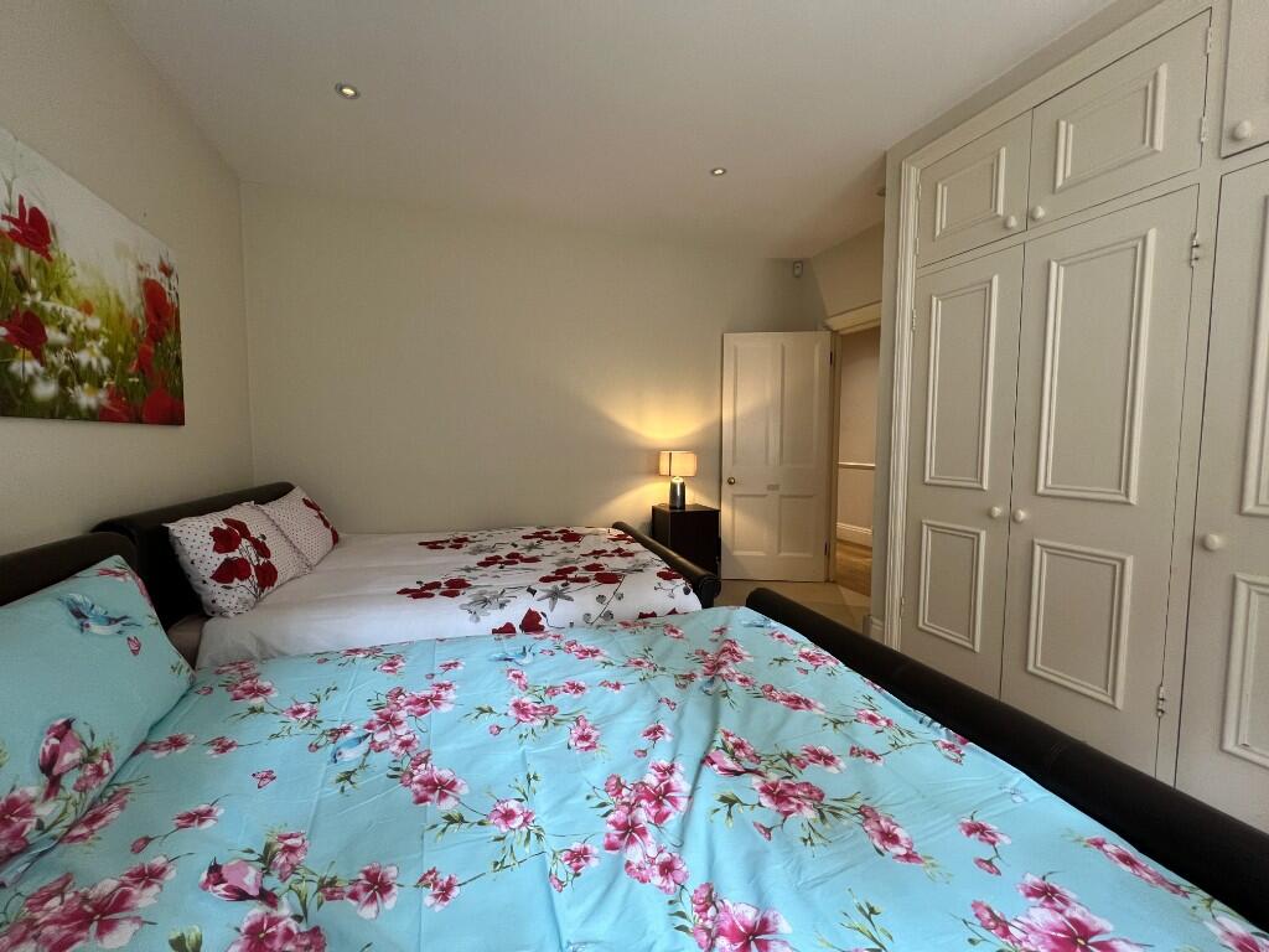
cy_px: 476
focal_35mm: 13
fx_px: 477
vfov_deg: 89.9
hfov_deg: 106.2
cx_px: 634
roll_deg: -0.5
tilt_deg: -4.0
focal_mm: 1.57
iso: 250
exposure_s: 1/67
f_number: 1.8
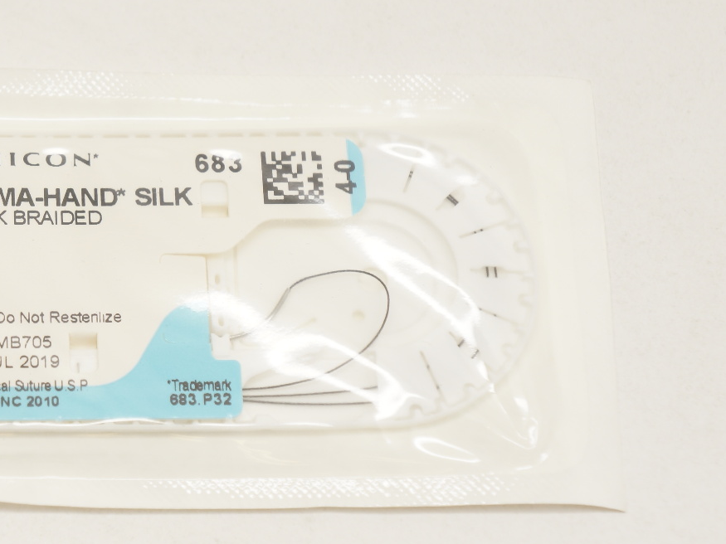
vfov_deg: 10.2
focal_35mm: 145
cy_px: 311
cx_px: 72
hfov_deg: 13.5
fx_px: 3038
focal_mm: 55
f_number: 6.3
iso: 400
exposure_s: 1/80
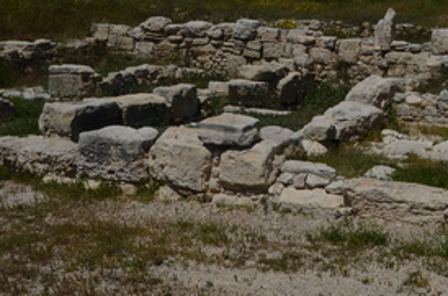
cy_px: 105
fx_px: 658
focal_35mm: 53
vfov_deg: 25.3
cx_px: 298
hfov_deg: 37.2
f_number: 10
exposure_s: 1/400
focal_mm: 22
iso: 100
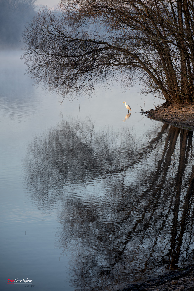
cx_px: 97
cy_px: 146
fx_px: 970
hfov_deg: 11.4
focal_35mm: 120
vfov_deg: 17.1
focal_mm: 120
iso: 64
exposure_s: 1/60
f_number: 5.6
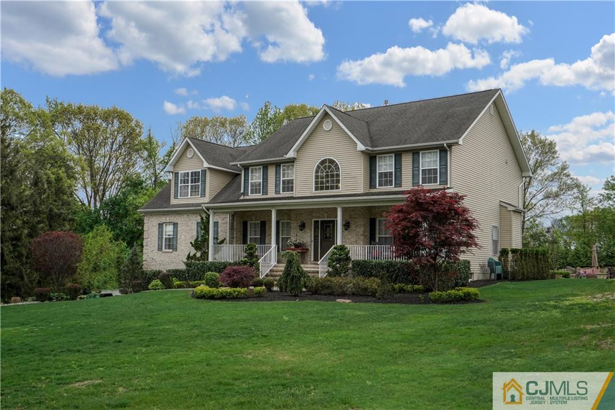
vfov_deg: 37.8
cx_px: 308
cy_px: 205
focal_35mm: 35
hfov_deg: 54.4
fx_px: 598
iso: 400
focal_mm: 35
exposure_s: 1/60
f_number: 18
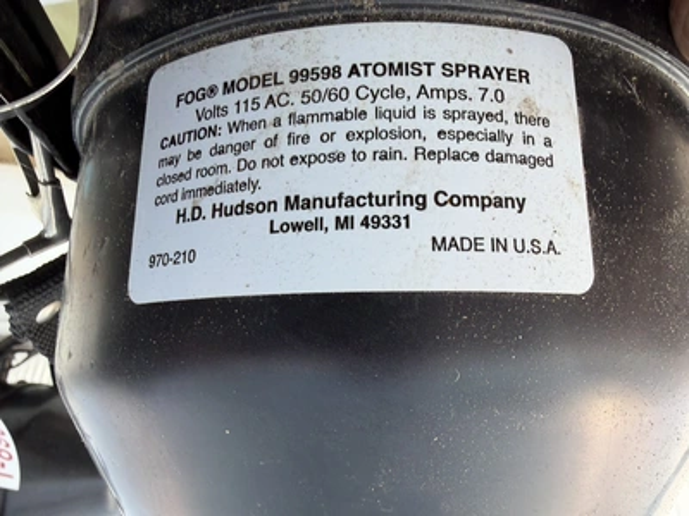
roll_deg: +1.0
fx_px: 478
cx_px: 344
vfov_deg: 56.8
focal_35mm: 24
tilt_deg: -8.0
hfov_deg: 71.6
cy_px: 258
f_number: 2.2
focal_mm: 2.22
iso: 40
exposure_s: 1/243
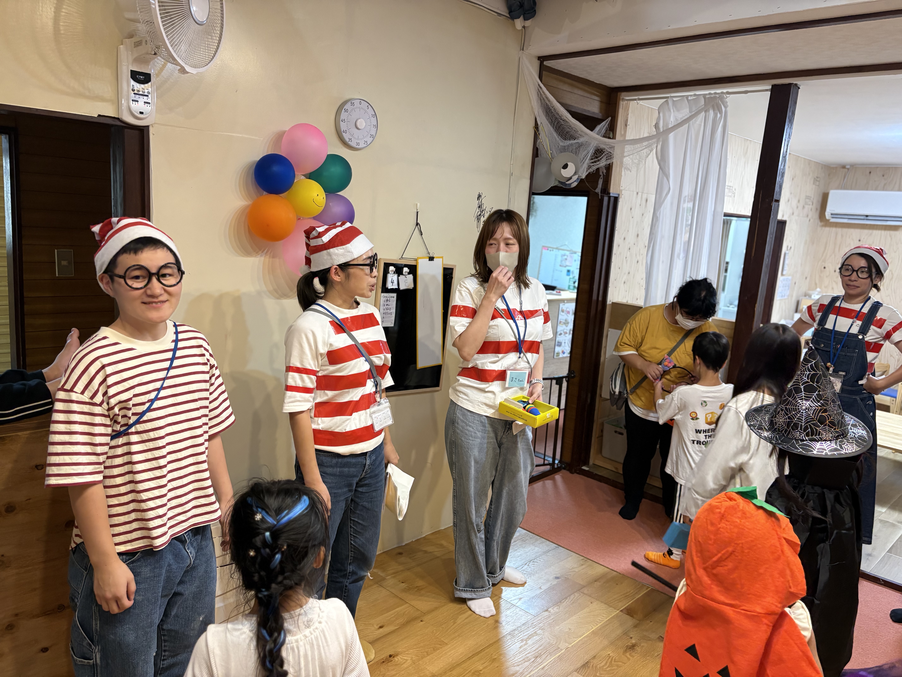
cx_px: 451
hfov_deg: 67.3
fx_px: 677
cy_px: 338
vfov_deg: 53.1
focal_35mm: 26
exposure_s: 1/60
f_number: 1.6
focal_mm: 5.96
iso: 250
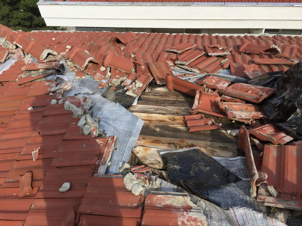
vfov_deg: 48.2
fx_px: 253
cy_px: 113
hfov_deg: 61.7
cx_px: 151
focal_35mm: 29
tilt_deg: -46.7
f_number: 2.2
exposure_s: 1/1522
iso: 32
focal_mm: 4.15
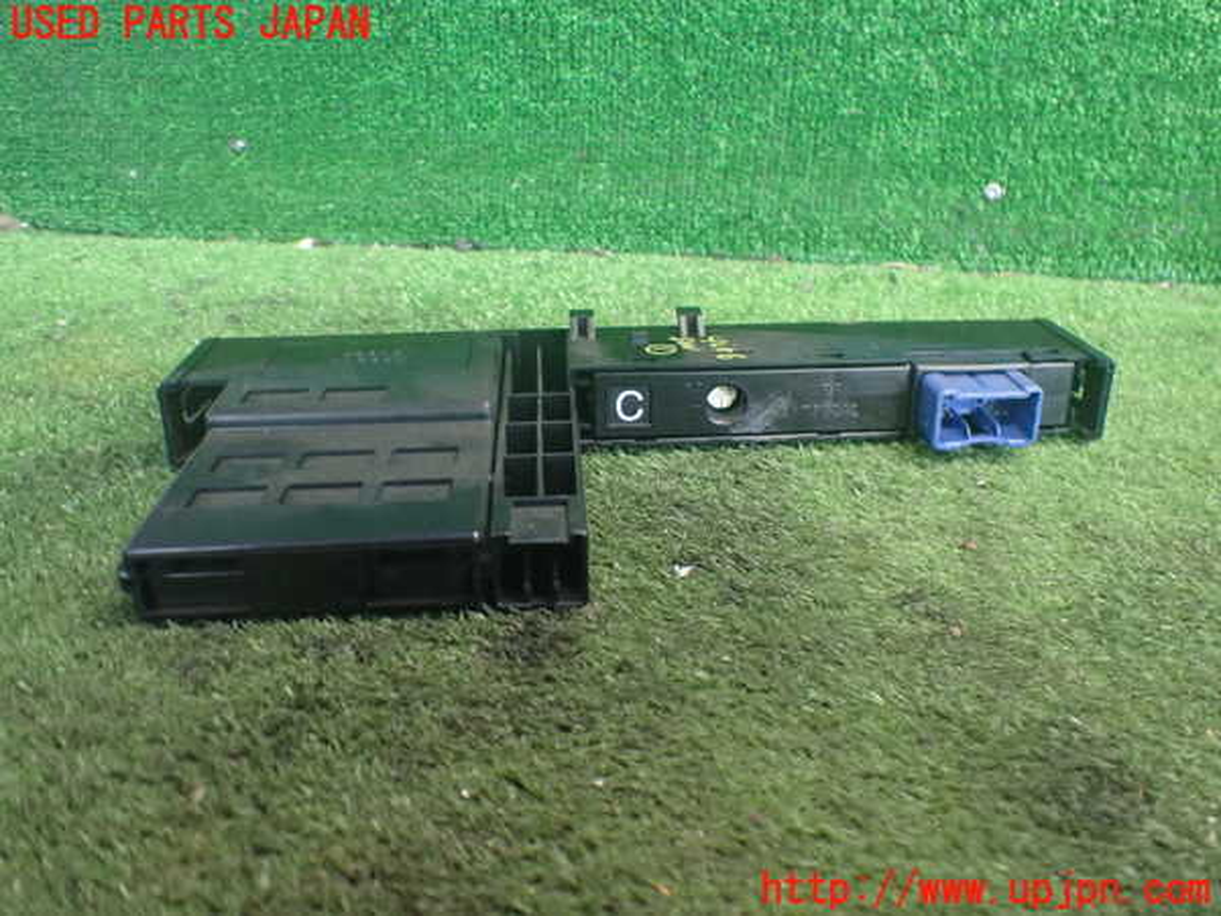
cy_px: 458
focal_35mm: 30
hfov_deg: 60.0
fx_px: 1058
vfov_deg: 46.8
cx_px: 610
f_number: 2.3
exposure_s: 1/30
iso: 800
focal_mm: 5.4
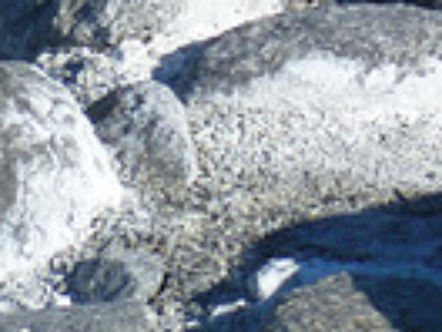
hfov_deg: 1.6
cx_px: 449
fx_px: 15539
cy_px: -347
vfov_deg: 1.2
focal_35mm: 1217
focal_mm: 45.7
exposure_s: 1/500
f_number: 4.8
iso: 80
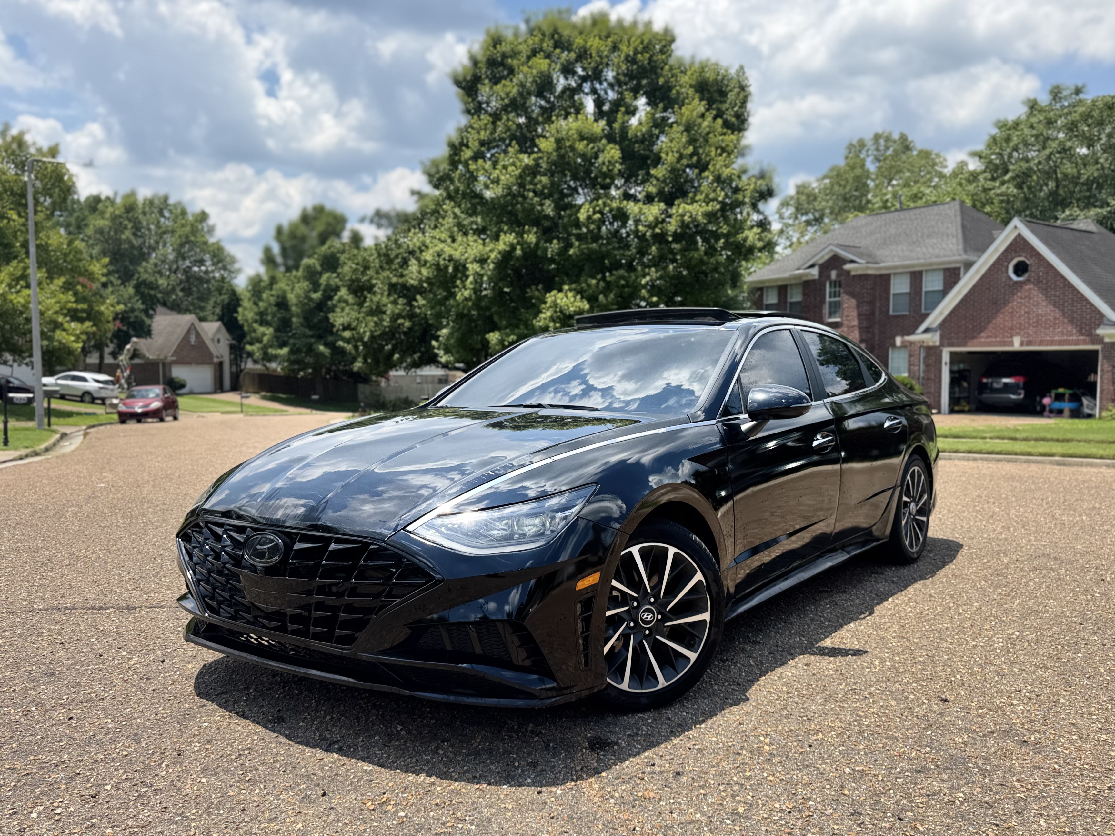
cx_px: 574
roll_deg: +0.0
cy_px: 428
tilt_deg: -4.4
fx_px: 902
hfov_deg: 63.4
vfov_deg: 49.7
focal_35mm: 28
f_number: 1.78
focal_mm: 6.76
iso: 80
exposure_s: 1/1678
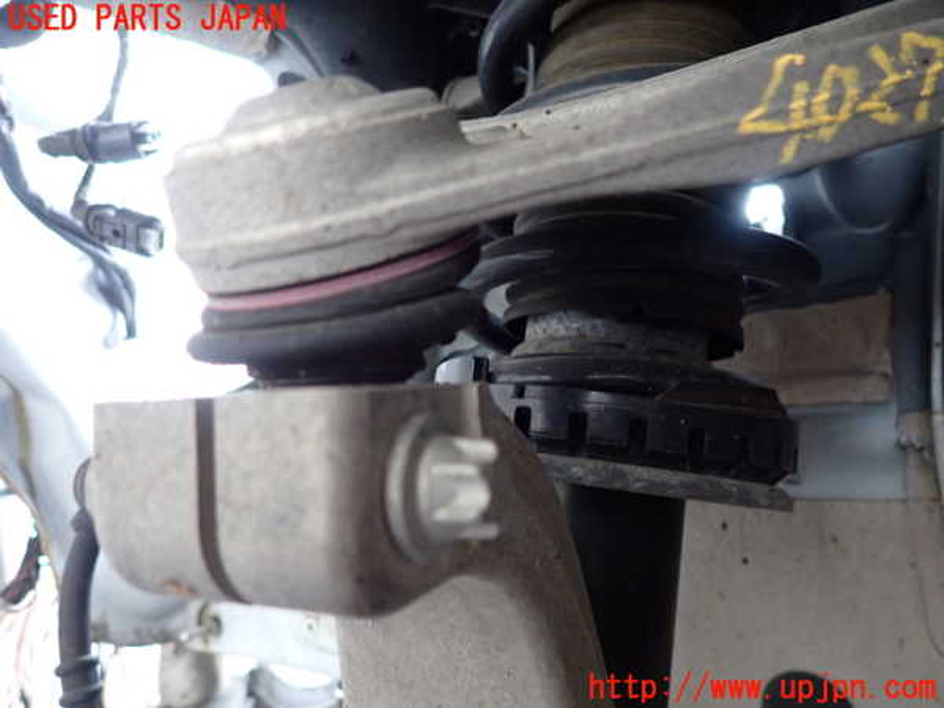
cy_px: 354
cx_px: 472
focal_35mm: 25
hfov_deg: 69.4
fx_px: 682
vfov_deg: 54.9
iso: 320
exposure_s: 1/30
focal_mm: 4.5
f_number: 2
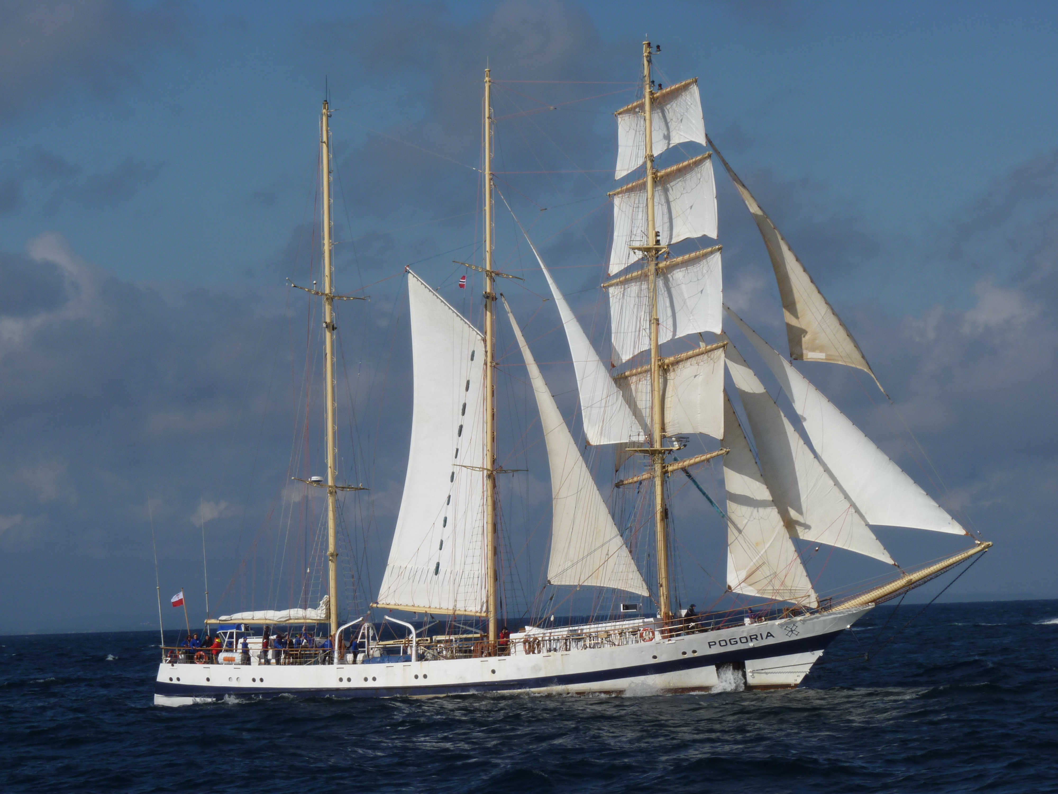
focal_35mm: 142
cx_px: 529
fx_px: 4340
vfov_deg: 10.4
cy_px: 397
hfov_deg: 13.9
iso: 80
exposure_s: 1/500
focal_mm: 25.2
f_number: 8
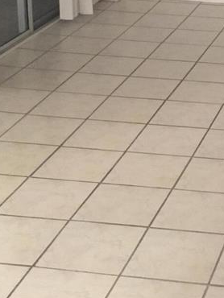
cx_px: 306
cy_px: -10
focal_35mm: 94
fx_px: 810
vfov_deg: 20.1
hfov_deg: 14.9
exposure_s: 1/15
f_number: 2.2
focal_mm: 4.15
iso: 200
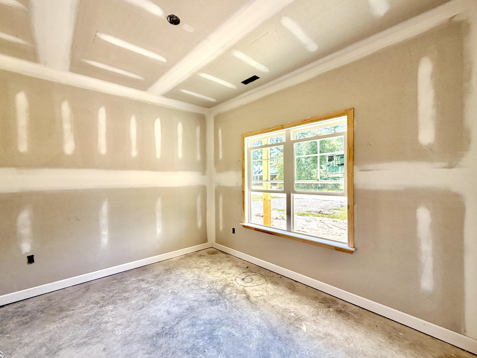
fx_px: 207
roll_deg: -0.2
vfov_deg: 81.7
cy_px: 181
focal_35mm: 15
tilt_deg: -1.1
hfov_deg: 98.1
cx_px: 228
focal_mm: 2.22
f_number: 2.2
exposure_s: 1/167
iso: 50
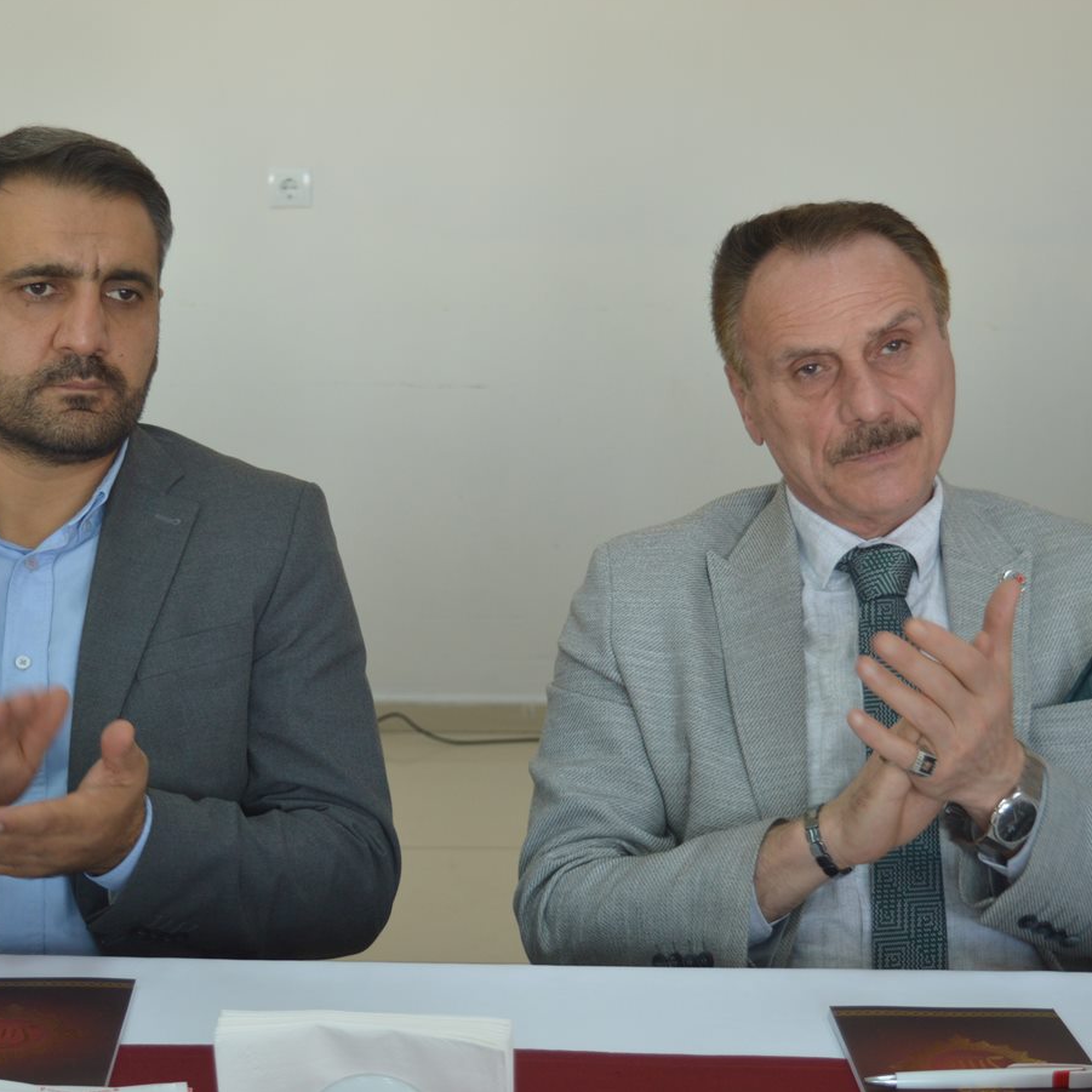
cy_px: 543
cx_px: 406
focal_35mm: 68
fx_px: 2414
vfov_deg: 25.5
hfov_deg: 25.4
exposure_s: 1/60
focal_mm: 35
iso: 400
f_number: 4.5
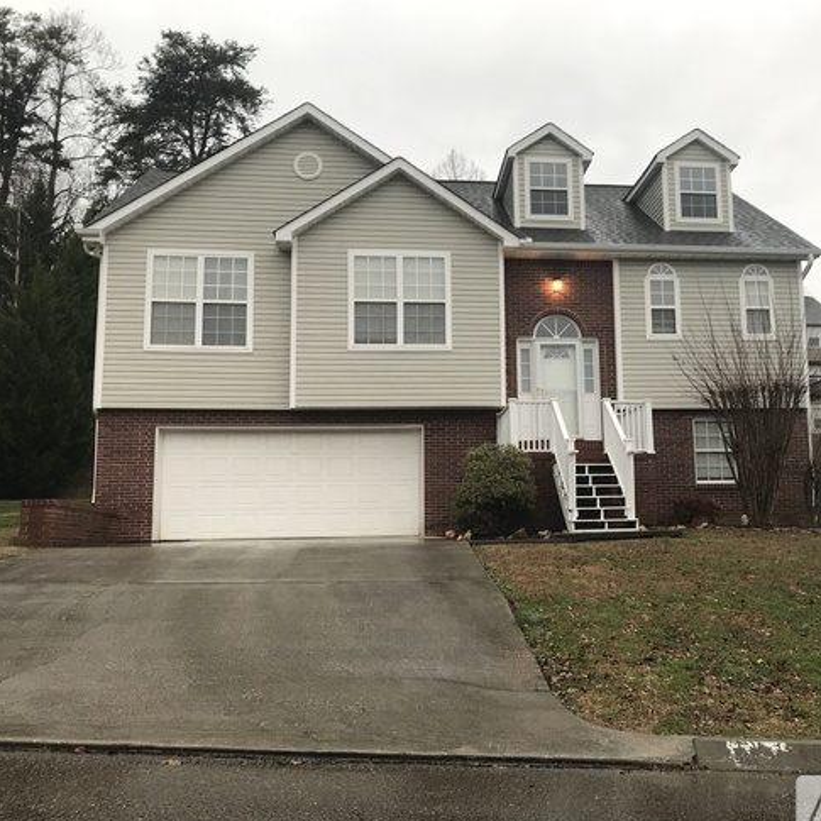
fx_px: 912
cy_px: 420
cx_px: 505
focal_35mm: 34
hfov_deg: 48.1
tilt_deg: +8.5
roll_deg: +0.3
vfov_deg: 48.4
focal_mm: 3.99
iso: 32
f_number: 1.8
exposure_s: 1/60
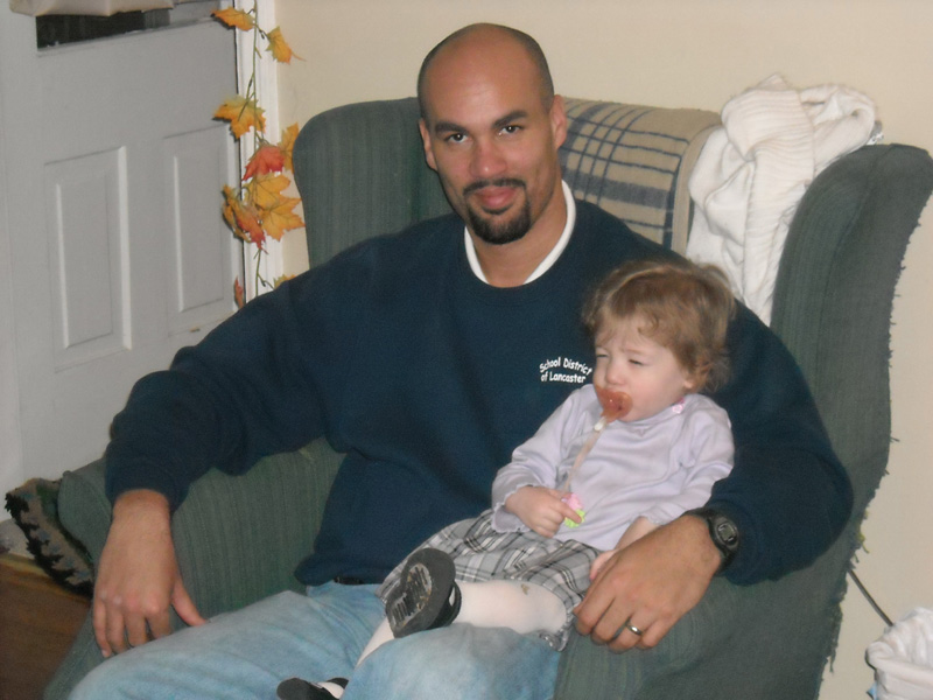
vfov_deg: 14.1
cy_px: 350
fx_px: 2830
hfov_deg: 18.7
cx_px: 466
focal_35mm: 105
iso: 766
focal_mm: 17.1
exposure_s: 1/125
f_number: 4.7
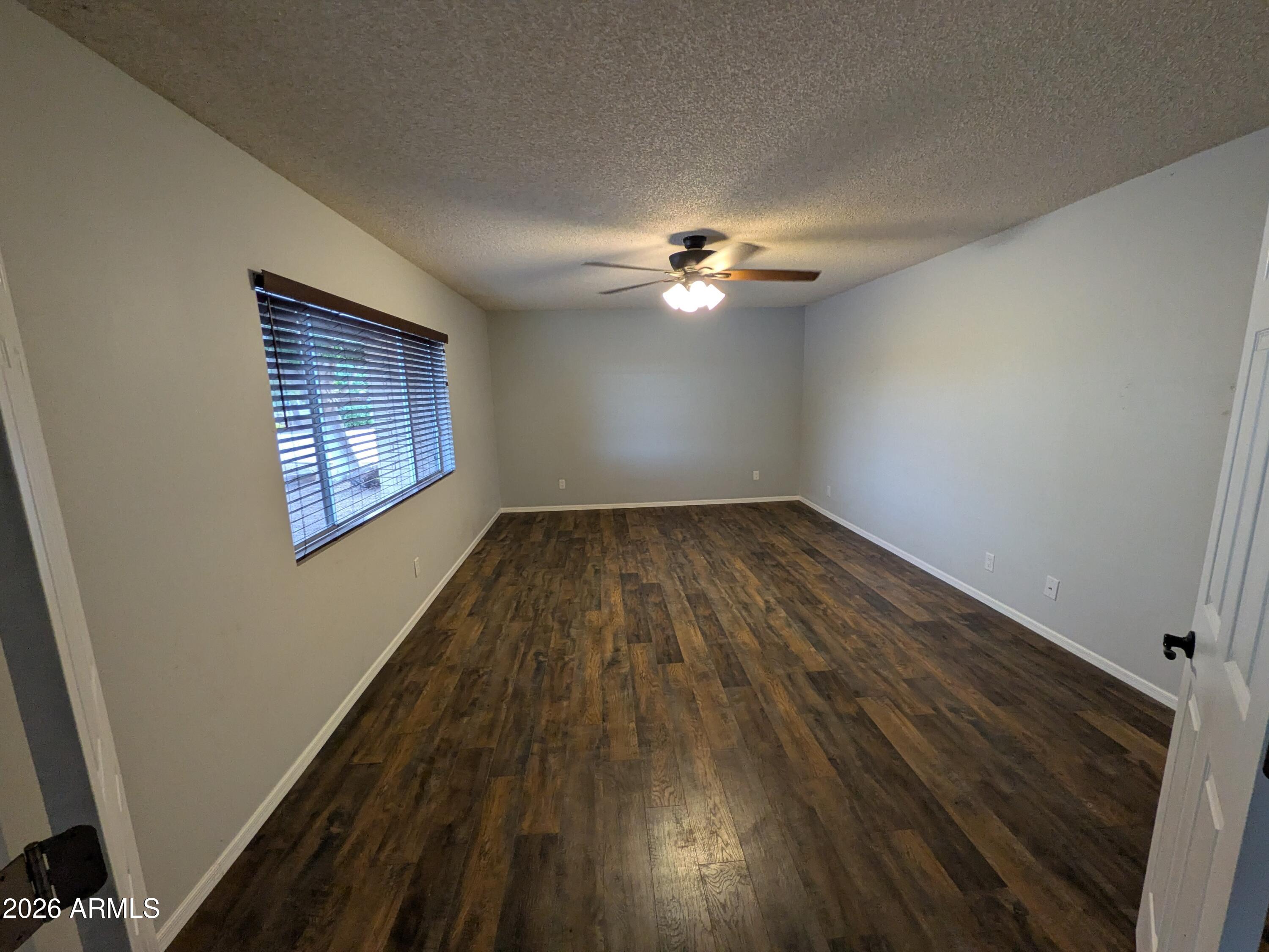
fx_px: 513
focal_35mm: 14
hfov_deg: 102.1
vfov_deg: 85.7
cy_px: 476
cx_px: 634
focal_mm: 1.83
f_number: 2.2
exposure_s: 1/60
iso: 264
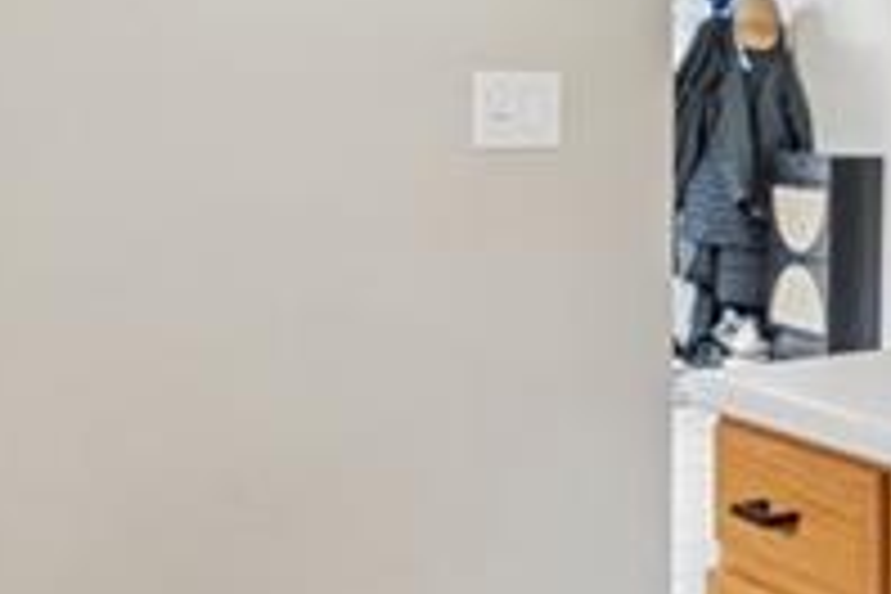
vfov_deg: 21.7
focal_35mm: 62
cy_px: 128
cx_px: 1566
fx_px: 1534
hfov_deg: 21.8
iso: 50
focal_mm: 12
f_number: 11
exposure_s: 1
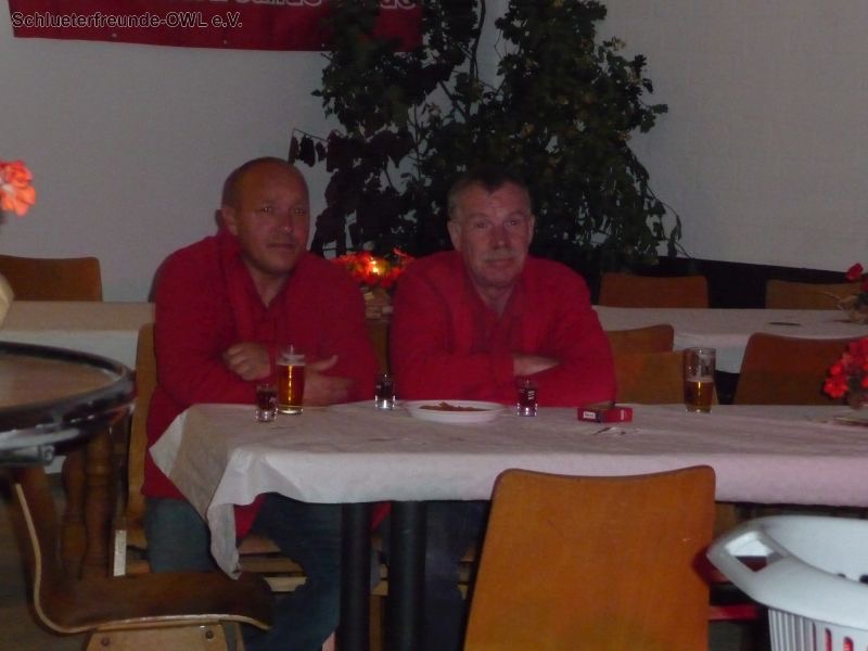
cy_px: 326
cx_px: 434
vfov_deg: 15.4
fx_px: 2407
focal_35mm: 96
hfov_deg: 20.4
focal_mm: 16.3
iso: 800
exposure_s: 1/8
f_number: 4.7
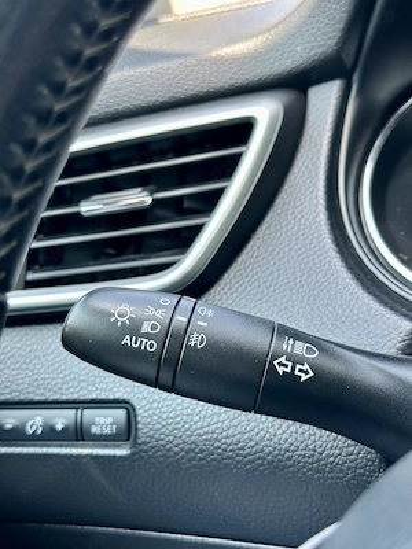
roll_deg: +7.8
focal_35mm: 48
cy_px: 274
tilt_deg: -11.6
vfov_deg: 39.7
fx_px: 762
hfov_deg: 30.3
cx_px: 206
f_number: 1.78
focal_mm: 6.86
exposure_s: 1/121
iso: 80
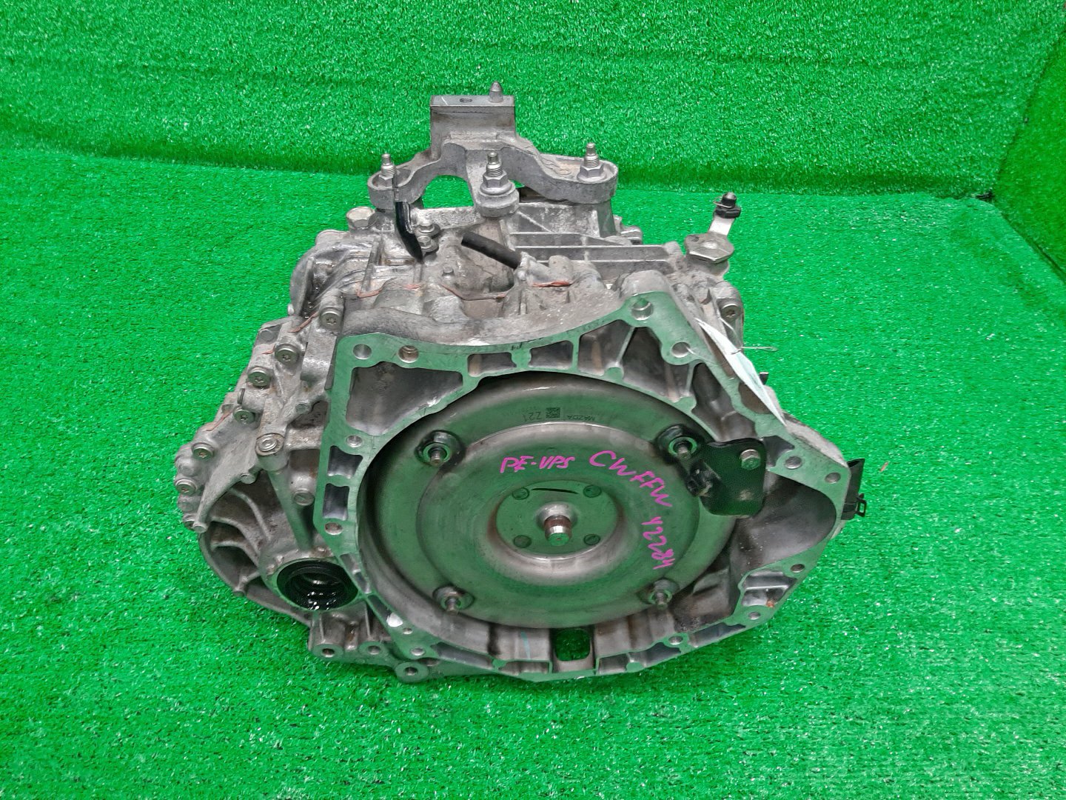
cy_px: 400
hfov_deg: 67.3
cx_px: 533
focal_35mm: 26
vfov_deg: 53.1
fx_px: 801
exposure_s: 1/50
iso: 160
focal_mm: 3.93
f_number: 1.7
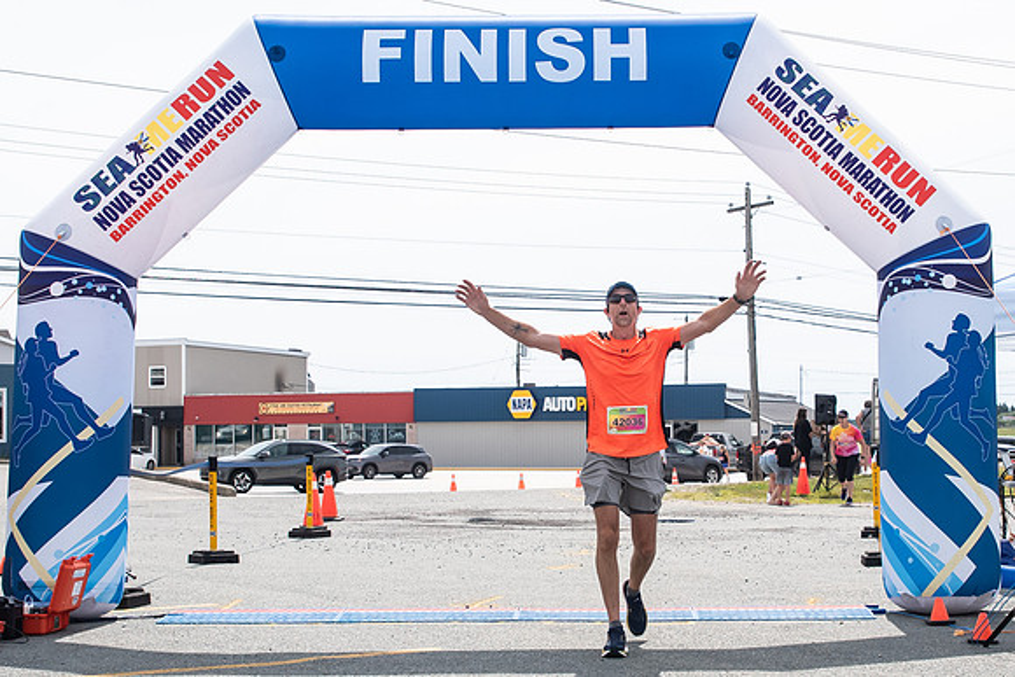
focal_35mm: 62
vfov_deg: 21.9
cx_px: 601
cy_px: 368
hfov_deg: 32.2
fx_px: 1751
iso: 800
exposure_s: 1/4000
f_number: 4
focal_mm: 31
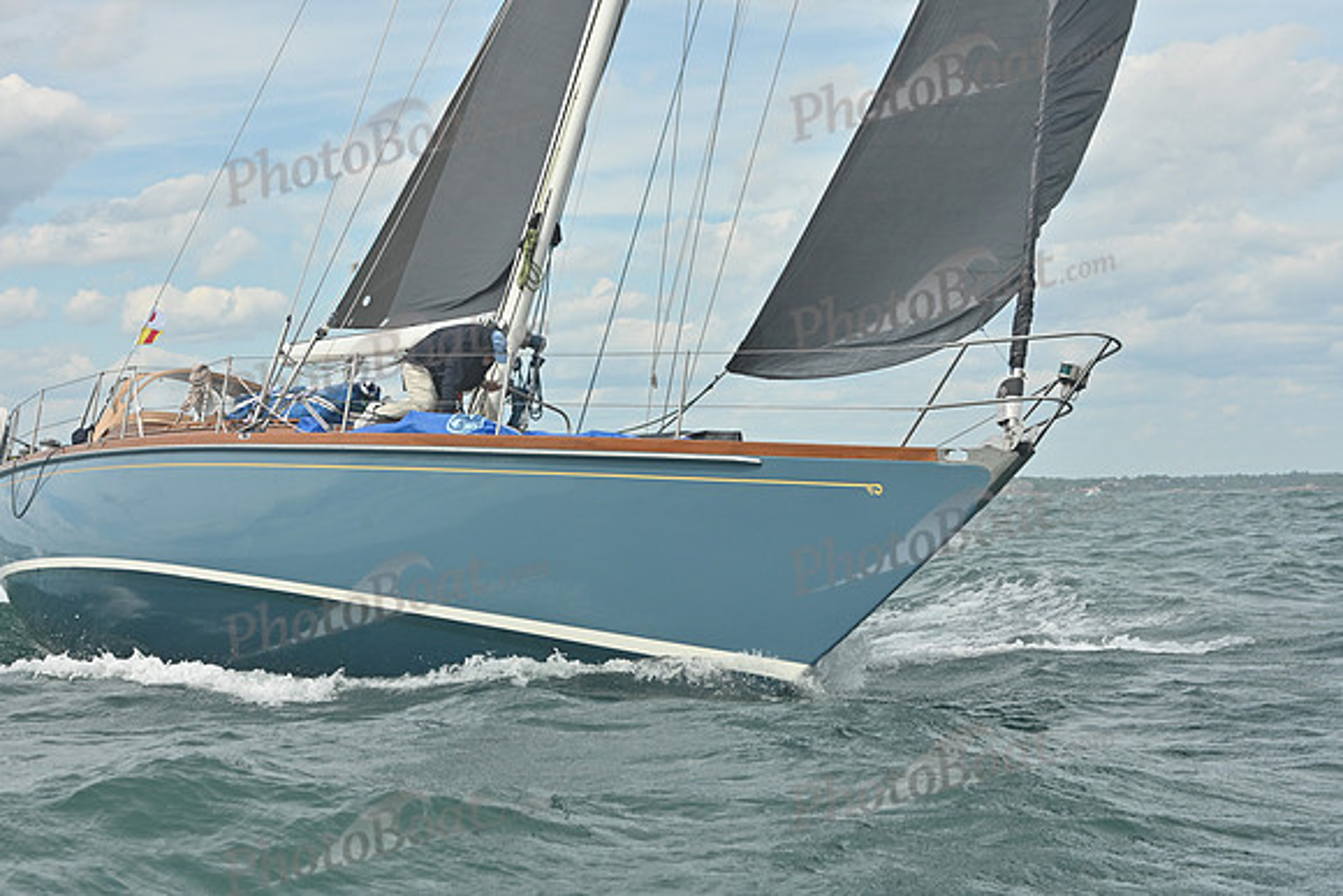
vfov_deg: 16.1
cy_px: 448
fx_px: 3172
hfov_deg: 23.9
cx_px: 672
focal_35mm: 85
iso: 320
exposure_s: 1/1250
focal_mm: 85
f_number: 9
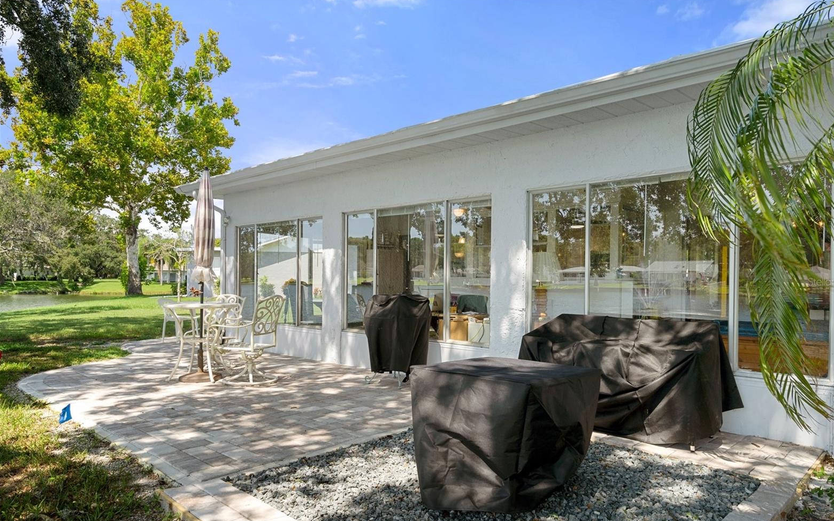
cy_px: 282
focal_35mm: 23
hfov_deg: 77.1
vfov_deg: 53.0
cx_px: 427
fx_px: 523
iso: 320
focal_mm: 22
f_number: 8
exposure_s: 1/80
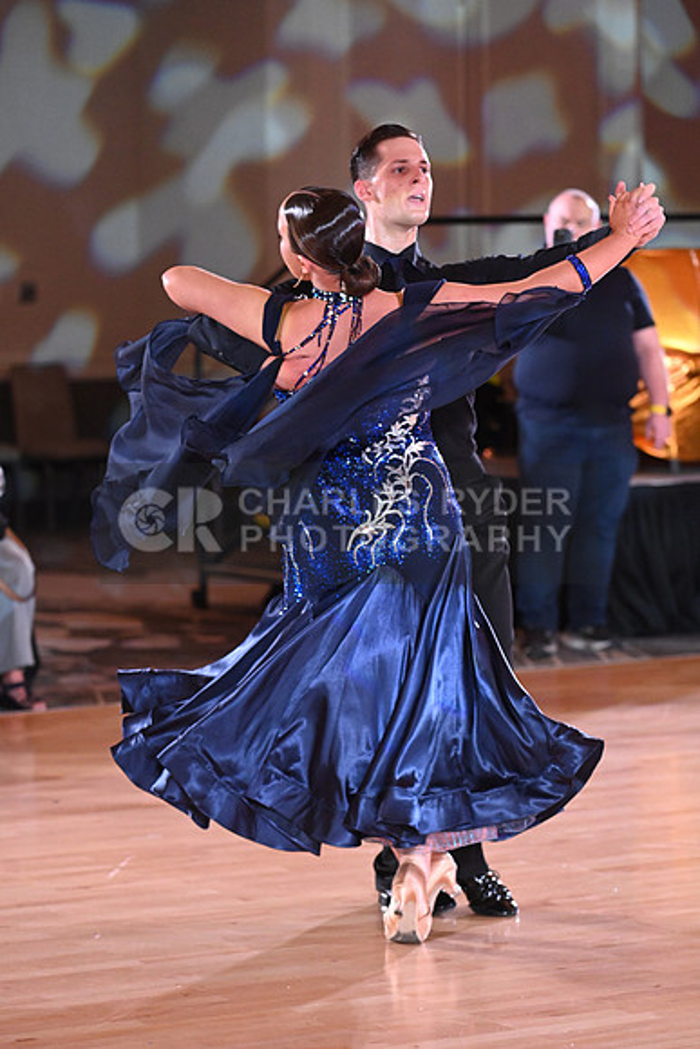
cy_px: 524
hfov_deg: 10.6
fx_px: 3789
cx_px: 350
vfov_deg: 15.8
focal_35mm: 130
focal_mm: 130
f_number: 4.5
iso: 5000
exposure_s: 1/400
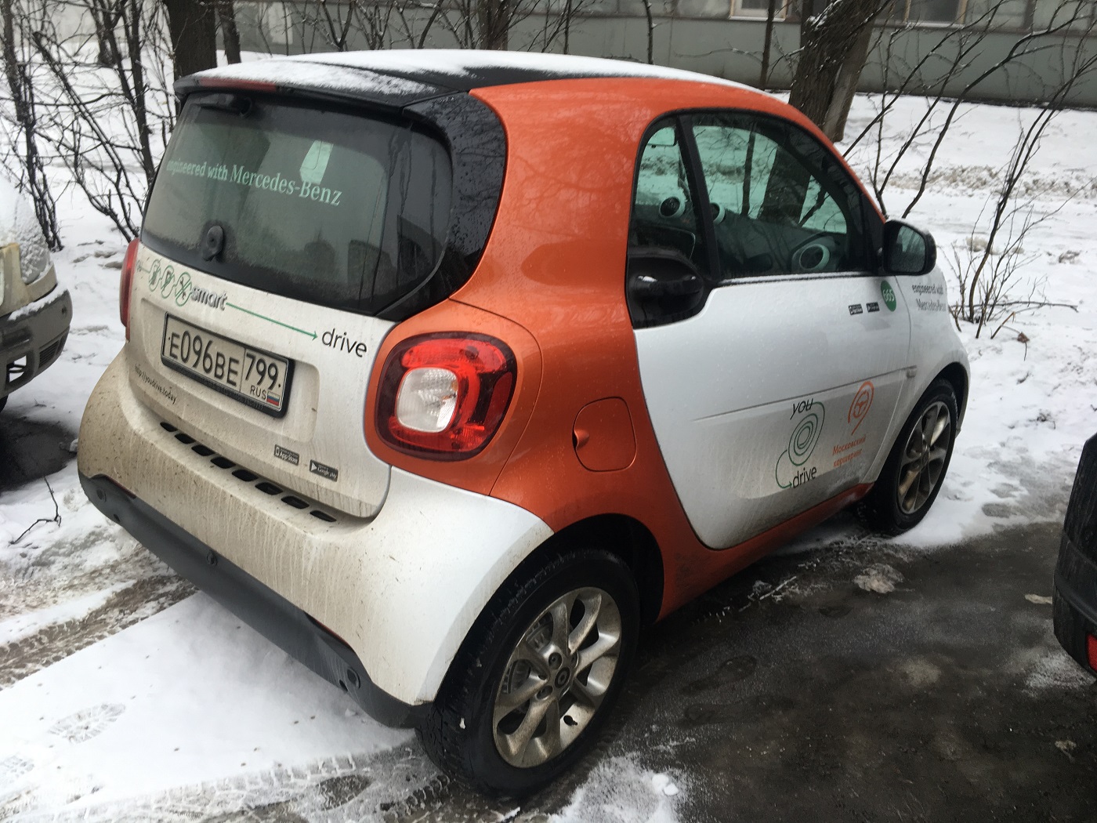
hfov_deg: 61.7
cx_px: 548
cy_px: 412
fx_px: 919
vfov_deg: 48.2
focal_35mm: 29
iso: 25
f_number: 2.2
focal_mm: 4.15
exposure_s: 1/50
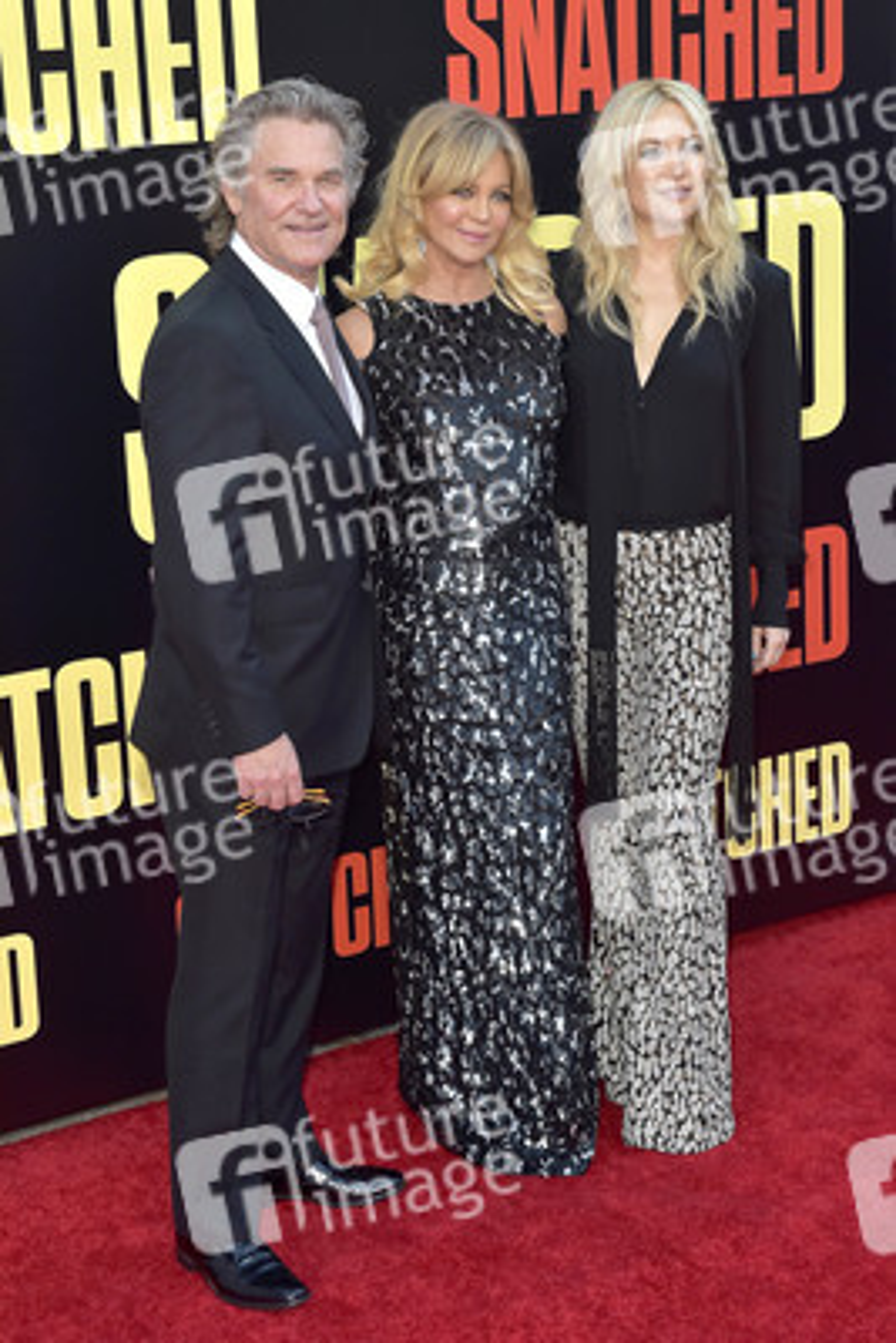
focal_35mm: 60
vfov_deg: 33.4
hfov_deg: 22.6
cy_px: 672
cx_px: 448
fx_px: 2238
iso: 500
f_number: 6.3
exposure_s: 1/320
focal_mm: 60
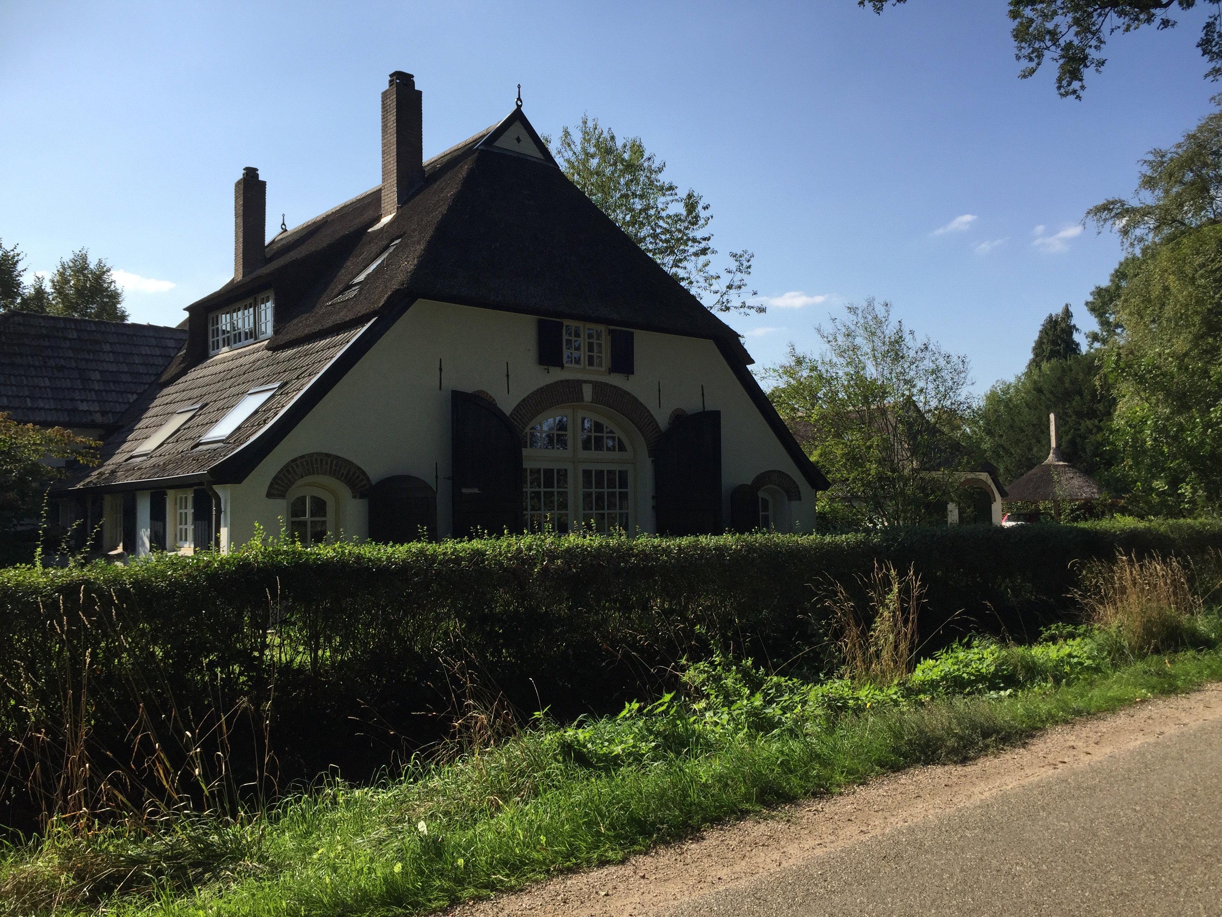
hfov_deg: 61.7
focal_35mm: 29
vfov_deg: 48.2
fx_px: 1024
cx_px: 611
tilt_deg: +2.7
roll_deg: -0.4
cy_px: 458
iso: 32
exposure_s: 1/1799
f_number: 2.2
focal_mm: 4.15
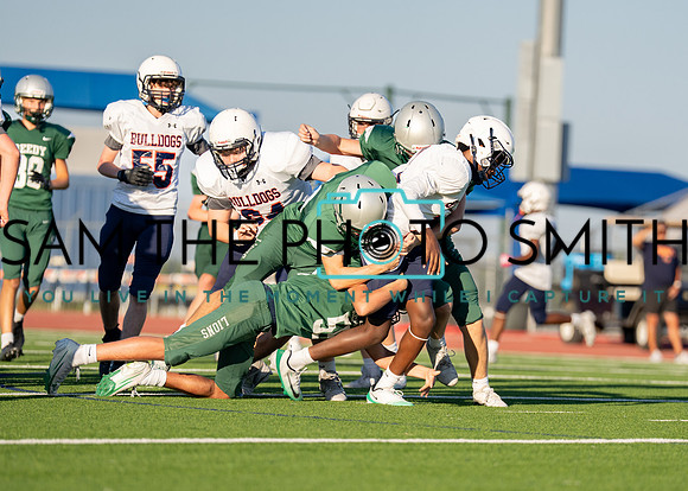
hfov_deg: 6.9
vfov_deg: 4.9
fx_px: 5680
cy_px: 290
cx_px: 411
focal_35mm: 291
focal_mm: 200
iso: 200
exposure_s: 1/4000
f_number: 2.8
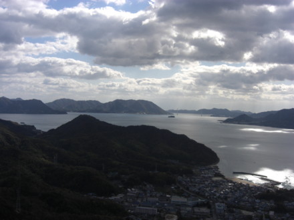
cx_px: 147
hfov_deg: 49.0
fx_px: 323
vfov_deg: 37.7
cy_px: 110
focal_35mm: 38
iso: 80
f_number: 8
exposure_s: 1/320
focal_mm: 7.9
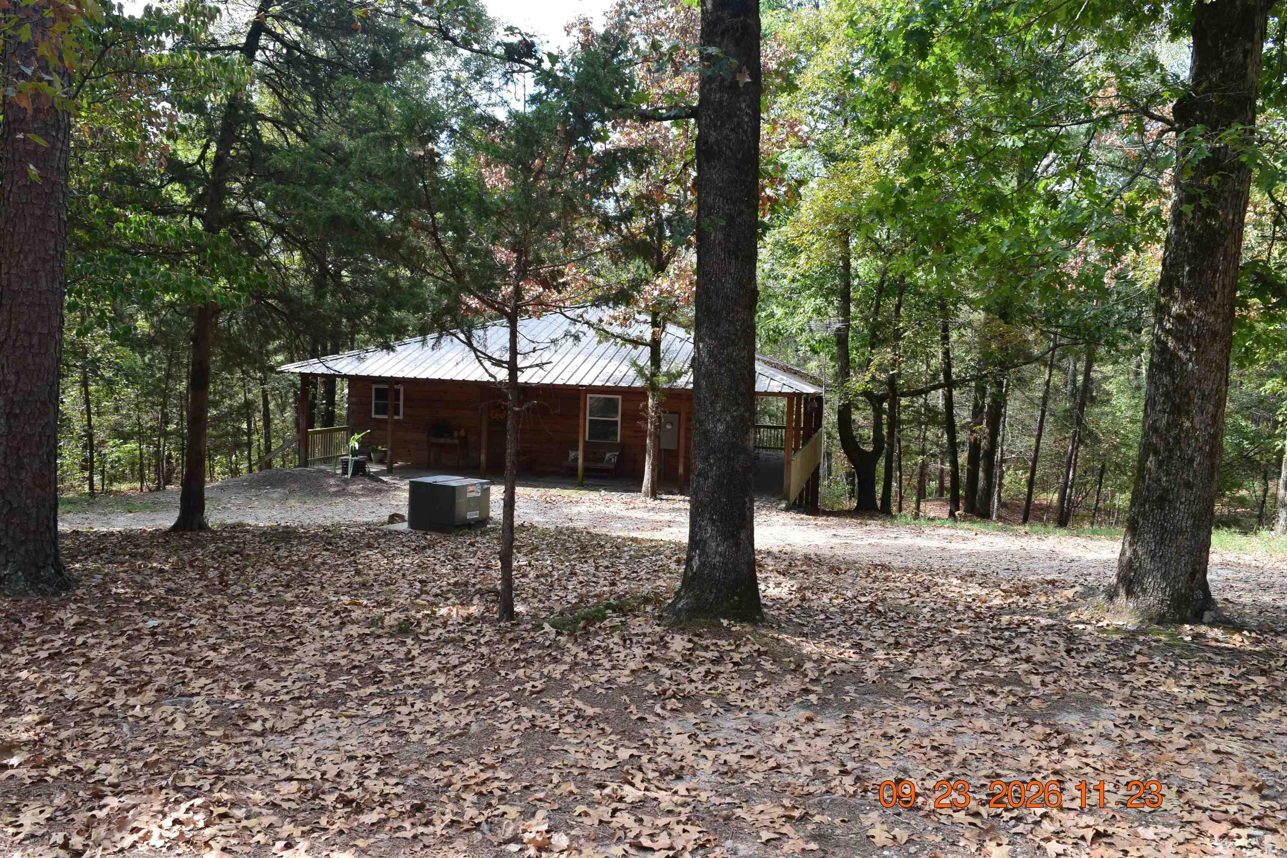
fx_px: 965
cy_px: 429
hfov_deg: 67.4
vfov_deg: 47.9
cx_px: 644
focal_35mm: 27
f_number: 9
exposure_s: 1/125
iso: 400
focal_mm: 18
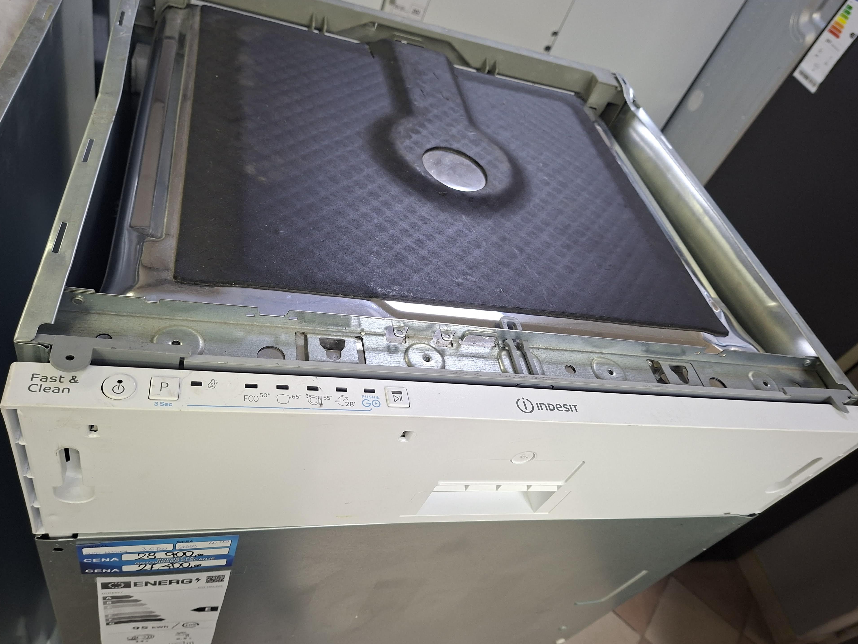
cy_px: 330
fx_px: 595
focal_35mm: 24
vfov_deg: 56.8
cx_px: 420
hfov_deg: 71.6
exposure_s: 1/60
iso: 250
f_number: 1.8
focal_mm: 5.54
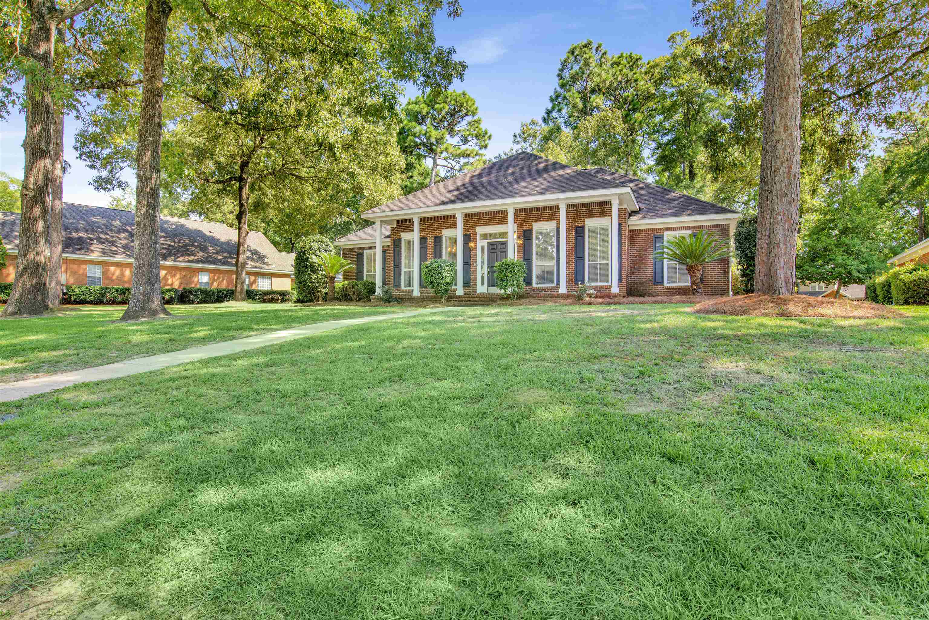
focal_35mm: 18
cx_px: 464
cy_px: 310
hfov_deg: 90.0
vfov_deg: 67.4
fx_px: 464
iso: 200
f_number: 11
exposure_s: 1/80
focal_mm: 18
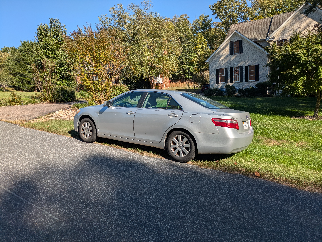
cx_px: 161
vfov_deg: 54.9
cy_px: 121
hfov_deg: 69.4
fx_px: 233
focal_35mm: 25
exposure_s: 1/1393
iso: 47
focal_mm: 5.43
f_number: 1.89
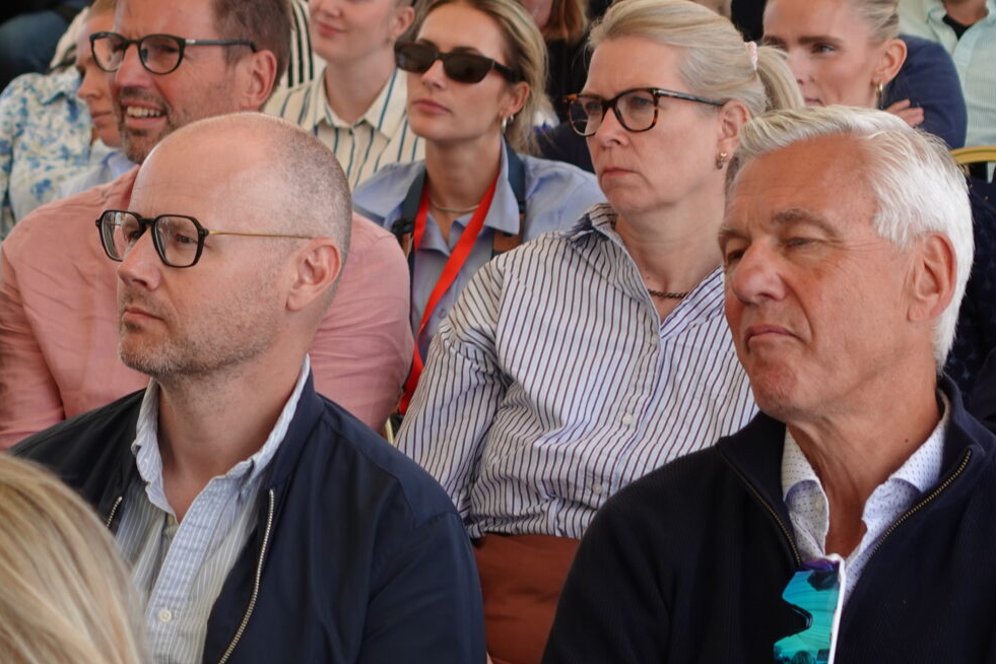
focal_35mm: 137
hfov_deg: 14.8
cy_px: 146
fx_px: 3790
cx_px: 144
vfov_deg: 10.0
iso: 80
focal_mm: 25.7
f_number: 2.8
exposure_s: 1/200
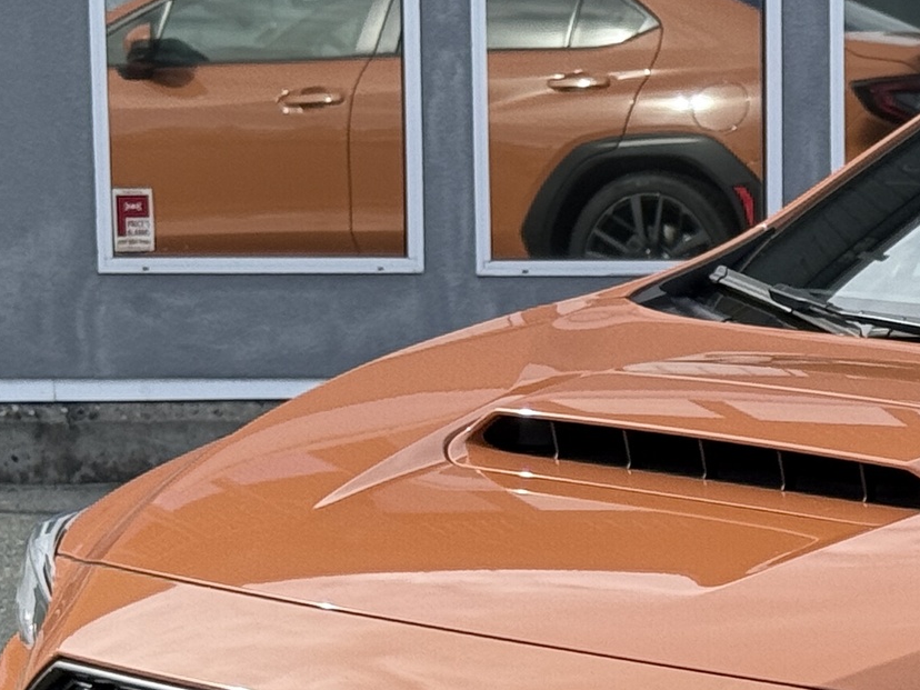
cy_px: 647
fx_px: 4438
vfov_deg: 8.8
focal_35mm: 167
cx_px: 1301
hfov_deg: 11.4
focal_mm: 6.76
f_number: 1.78
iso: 64
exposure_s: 1/2033
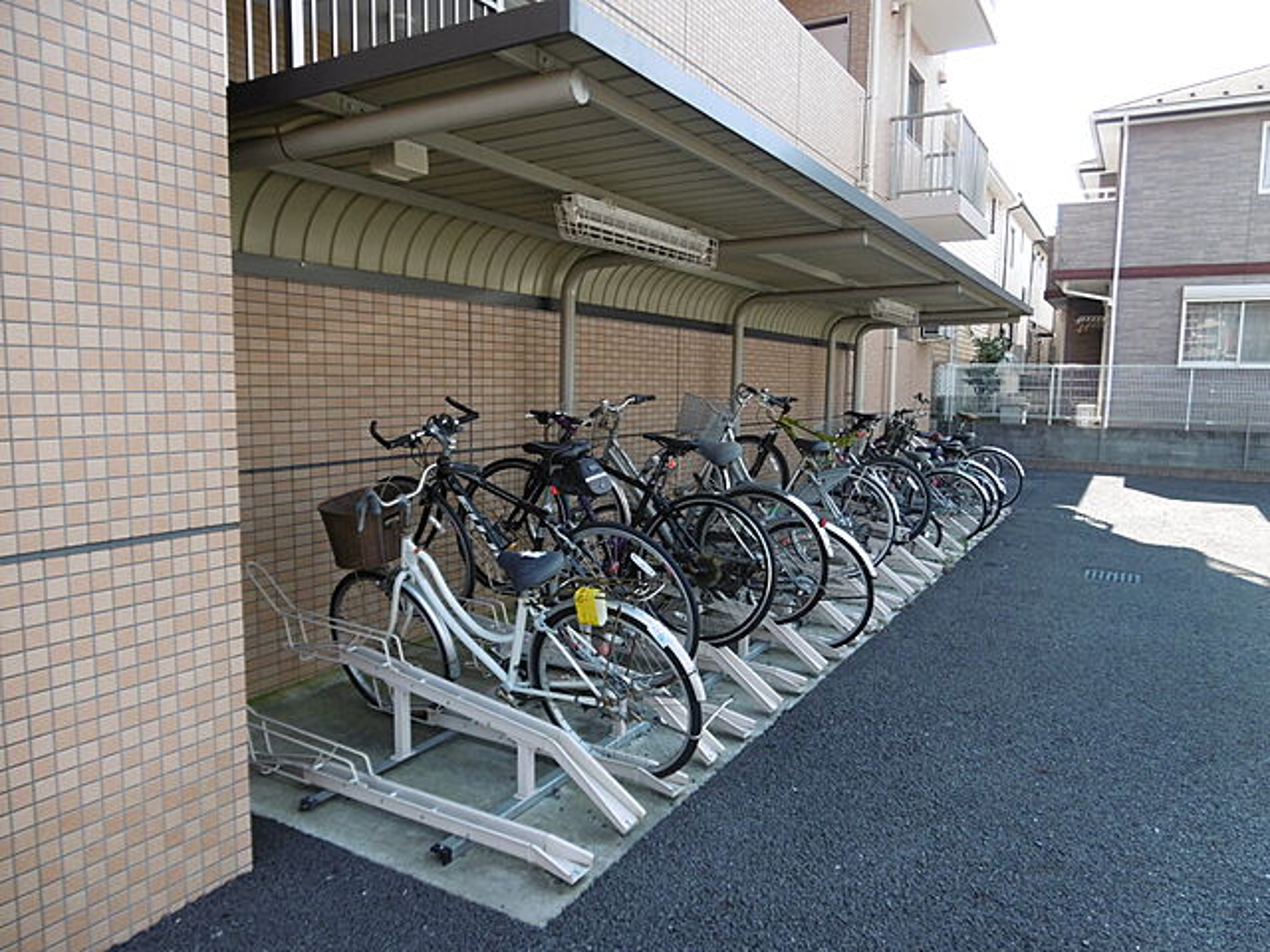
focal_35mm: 24
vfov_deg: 56.8
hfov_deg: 71.6
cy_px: 476
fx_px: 881
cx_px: 635
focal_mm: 4.3
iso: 100
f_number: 3.1
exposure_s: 1/160
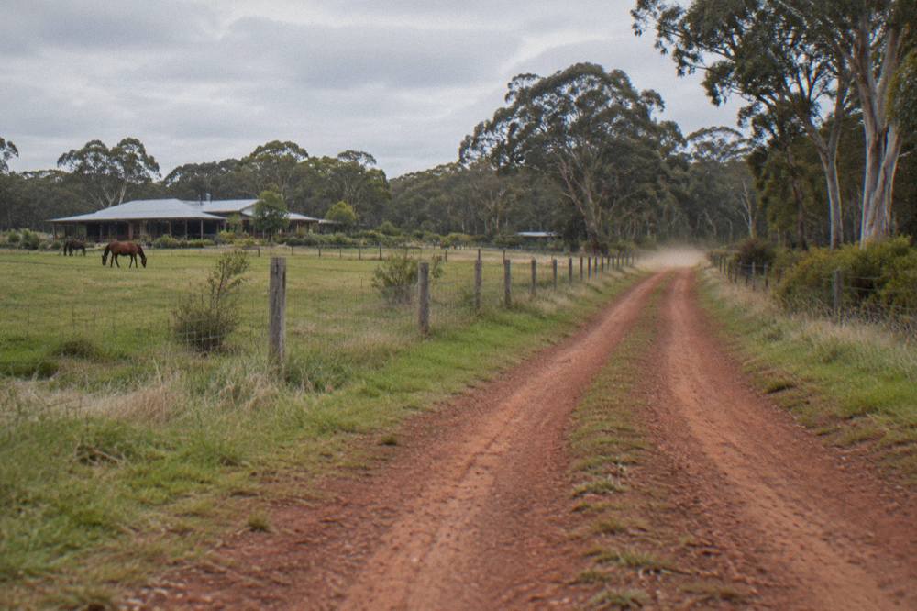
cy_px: 306
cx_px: 458
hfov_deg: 73.8
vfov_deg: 53.1
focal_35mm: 24
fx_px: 611
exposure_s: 1/500
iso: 500
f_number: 8
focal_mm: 24
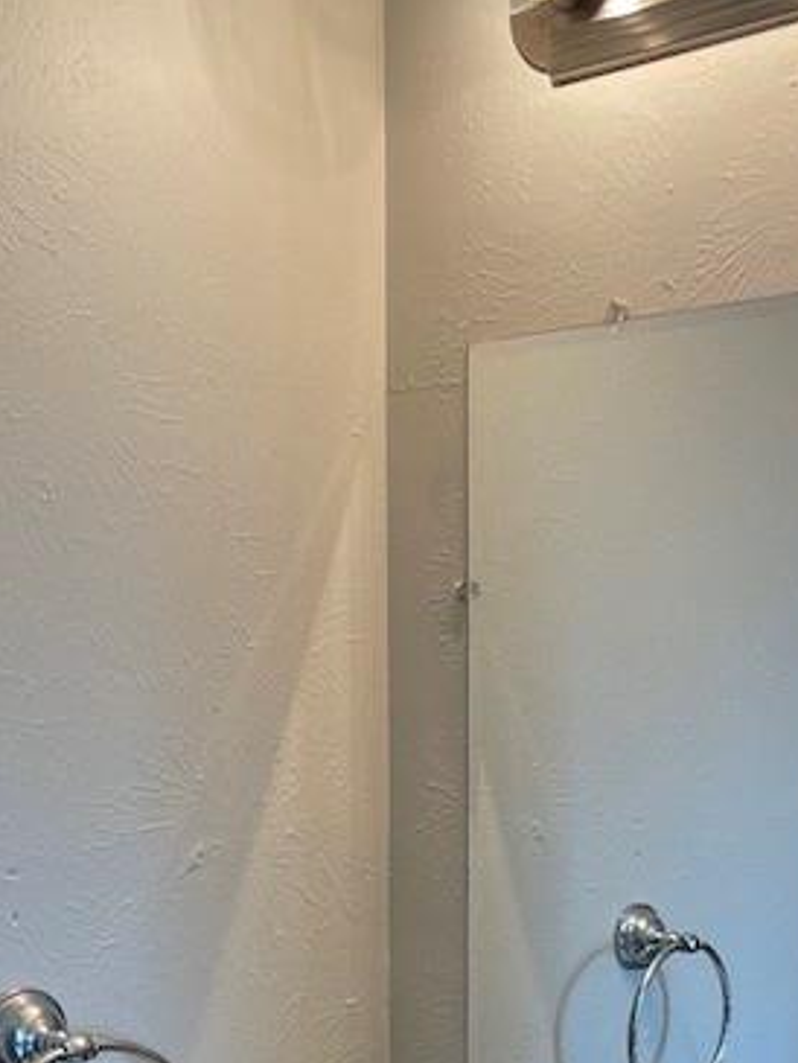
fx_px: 1751
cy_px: 949
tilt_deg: -8.5
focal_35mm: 57
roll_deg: -0.3
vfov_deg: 32.2
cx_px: 591
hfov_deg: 25.4
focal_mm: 4.2
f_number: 1.6
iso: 64
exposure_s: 1/60
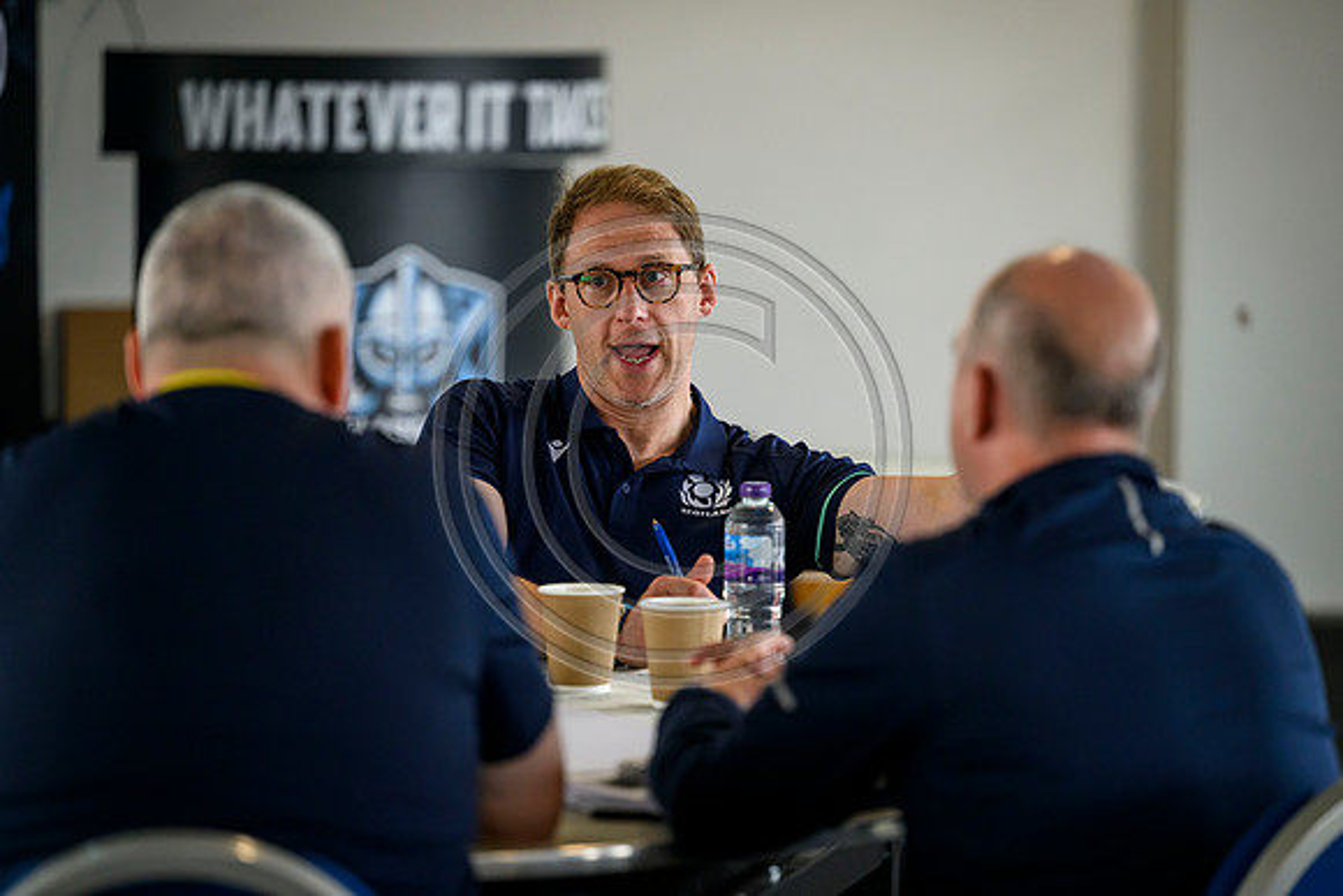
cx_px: 672
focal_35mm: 145
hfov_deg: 14.2
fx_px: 5410
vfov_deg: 9.5
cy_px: 448
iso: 2500
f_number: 2.8
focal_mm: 145
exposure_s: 1/800
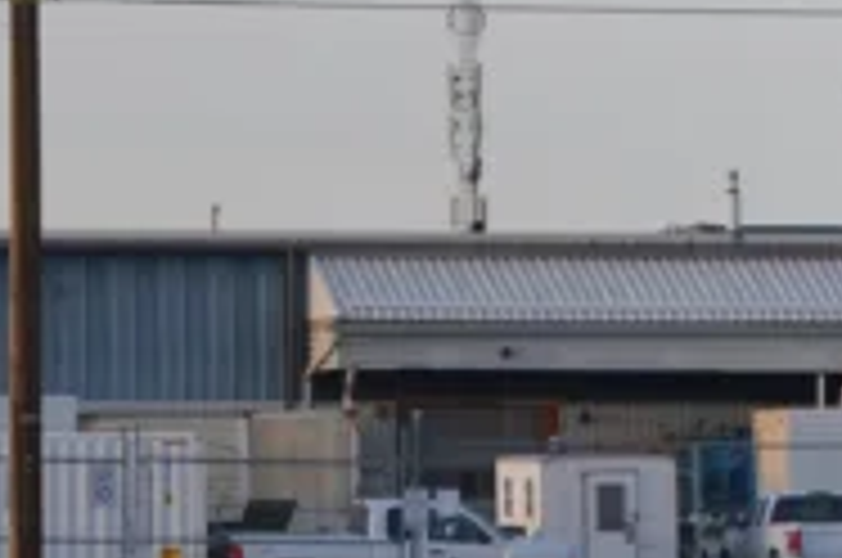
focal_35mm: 452
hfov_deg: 4.5
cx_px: 1630
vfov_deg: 3.0
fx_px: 10547
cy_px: 522
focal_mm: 55
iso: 200
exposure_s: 1/200
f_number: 5.6
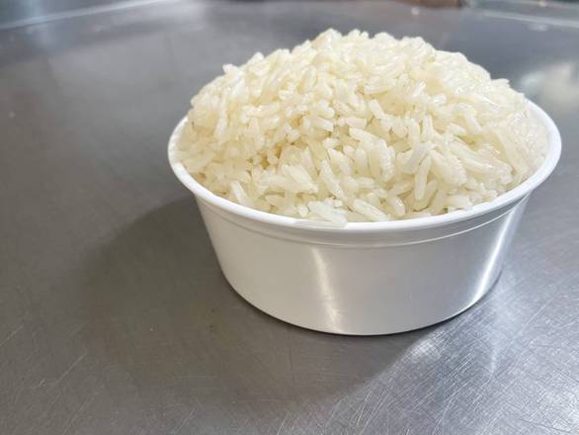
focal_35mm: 26
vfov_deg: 53.1
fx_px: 435
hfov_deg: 67.3
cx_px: 290
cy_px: 218
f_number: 1.6
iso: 125
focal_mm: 4.2
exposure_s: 1/120
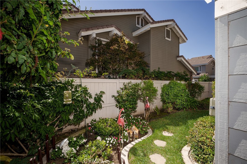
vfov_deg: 73.7
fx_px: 110
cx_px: 124
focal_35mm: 16
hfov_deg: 96.8
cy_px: 82
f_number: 11
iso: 100
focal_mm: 16
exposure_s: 1/160
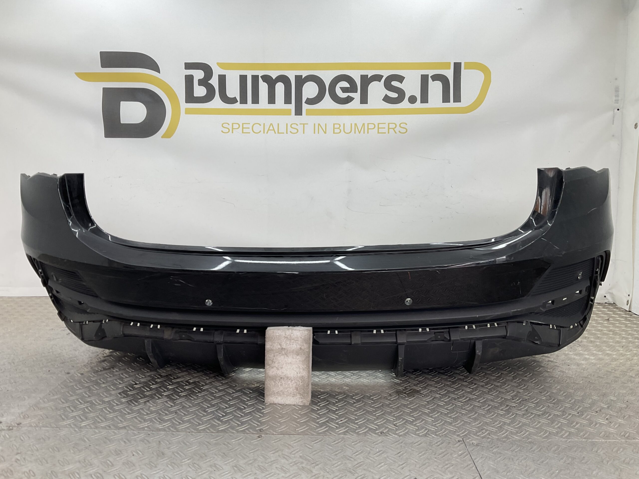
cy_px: 240
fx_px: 535
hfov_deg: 61.7
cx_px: 320
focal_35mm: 29
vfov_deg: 48.2
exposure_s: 1/110
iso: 16
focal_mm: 3
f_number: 1.8
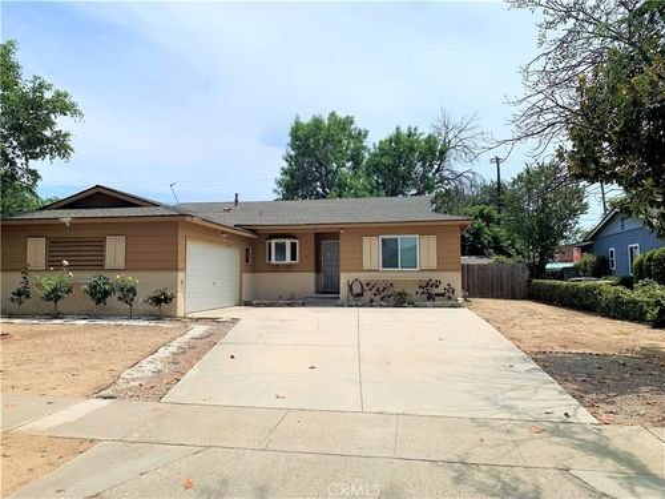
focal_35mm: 26
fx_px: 499
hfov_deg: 67.3
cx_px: 332
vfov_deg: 53.1
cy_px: 250
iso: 25
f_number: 1.8
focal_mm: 4.25
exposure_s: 1/4673
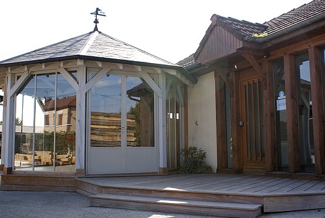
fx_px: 353
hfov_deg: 49.5
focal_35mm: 39
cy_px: 109
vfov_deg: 34.3
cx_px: 162
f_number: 10
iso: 100
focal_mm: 26
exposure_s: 1/80
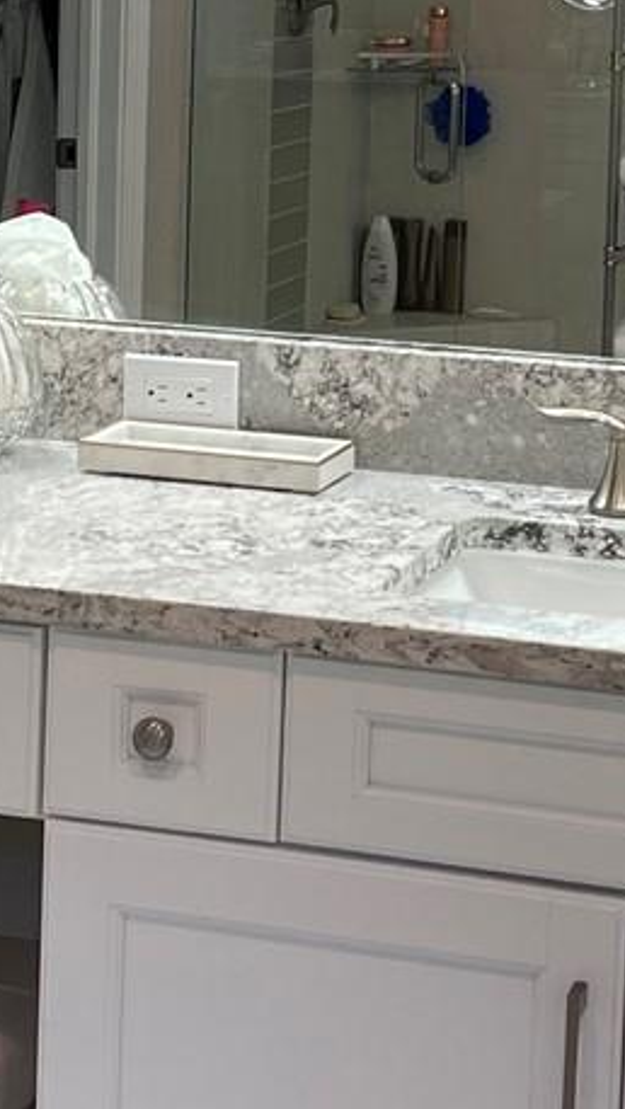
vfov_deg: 21.3
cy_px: 242
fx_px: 2914
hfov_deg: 12.2
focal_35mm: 99
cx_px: 293
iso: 50
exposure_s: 1/120
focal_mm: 4.2
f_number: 1.6
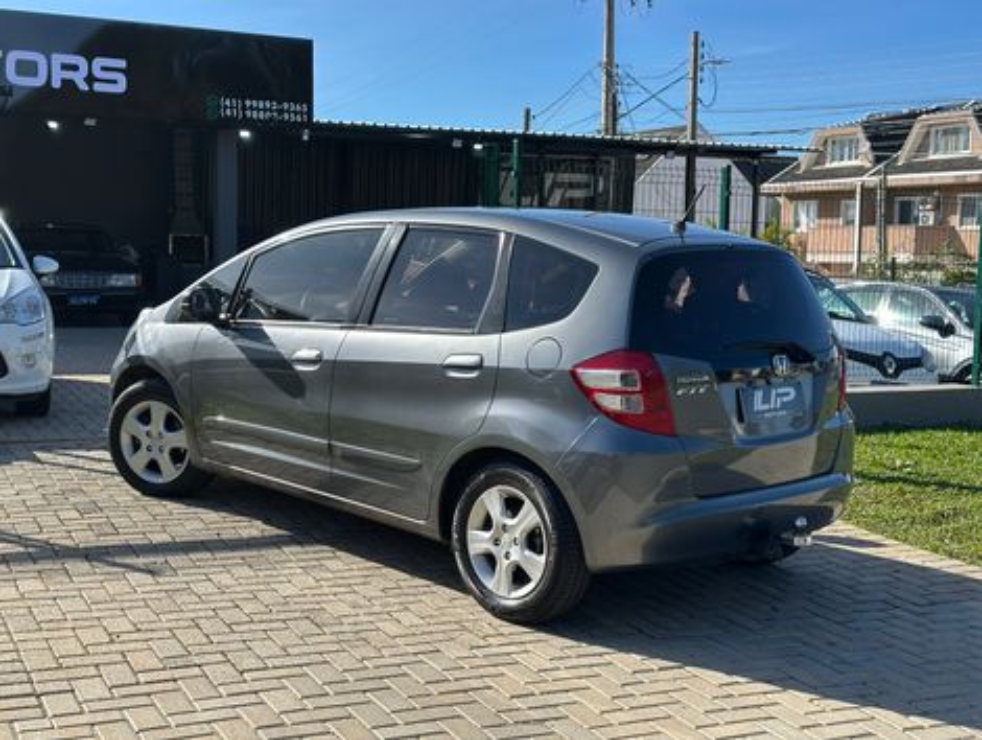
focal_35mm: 48
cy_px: 370
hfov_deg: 39.6
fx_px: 1364
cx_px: 491
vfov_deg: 30.3
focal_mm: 6.86
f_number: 1.78
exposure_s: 1/2304
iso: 64
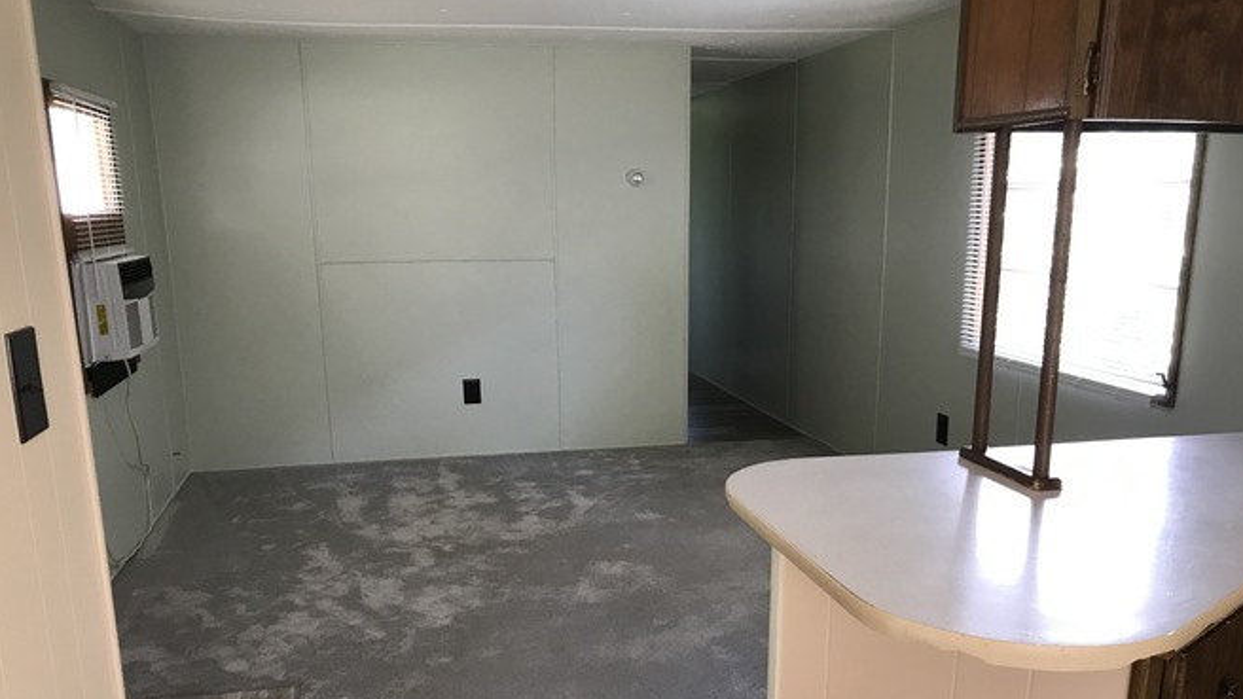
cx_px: 628
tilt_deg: -13.7
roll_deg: +0.0
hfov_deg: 62.6
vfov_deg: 37.4
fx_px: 1022
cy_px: 466
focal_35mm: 31
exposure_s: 1/30
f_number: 1.8
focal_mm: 3.99
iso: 32
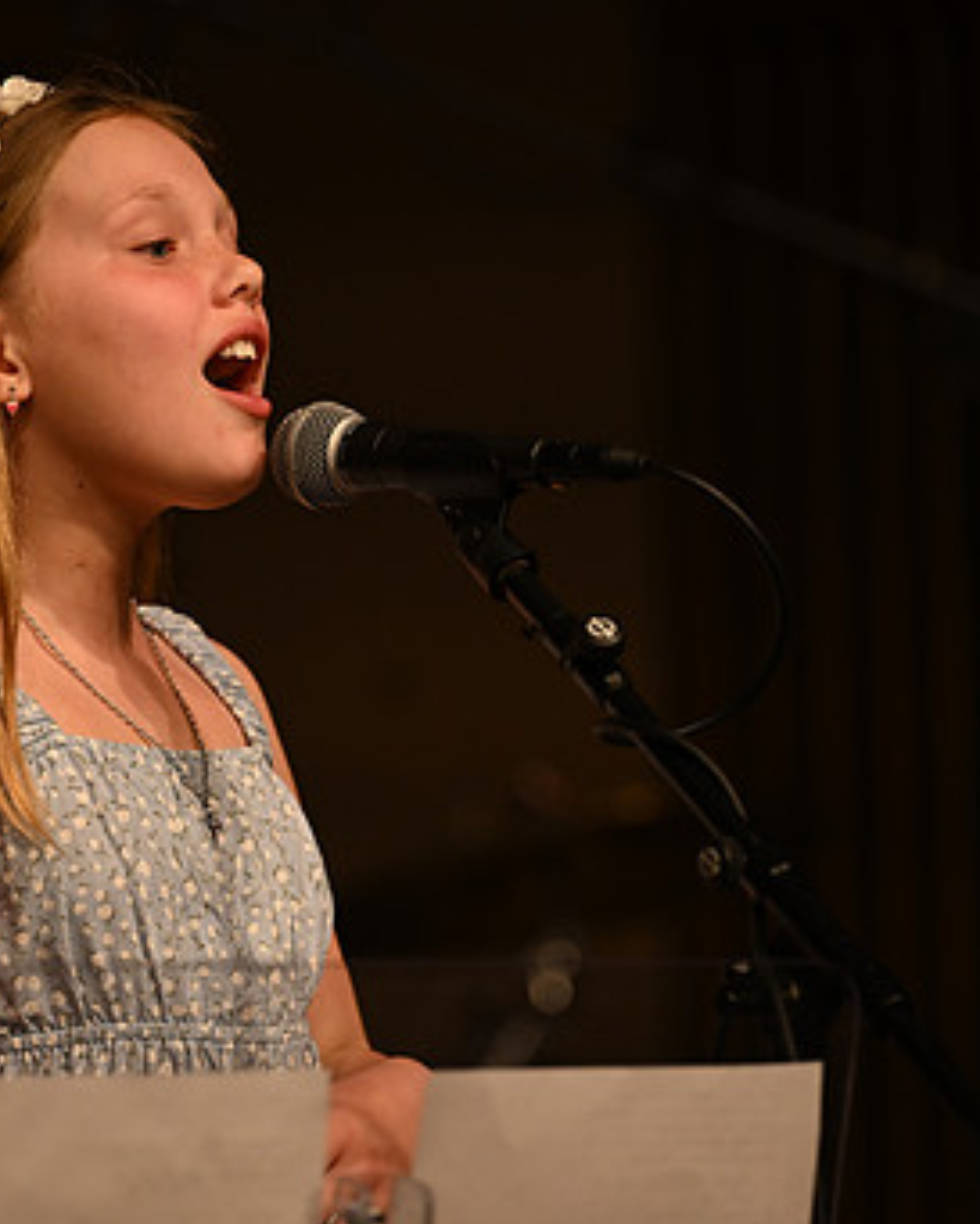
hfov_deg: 4.9
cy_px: 608
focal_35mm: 319
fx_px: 11560
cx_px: 503
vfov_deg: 6.1
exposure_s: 1/500
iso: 1000
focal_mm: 200
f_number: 2.8
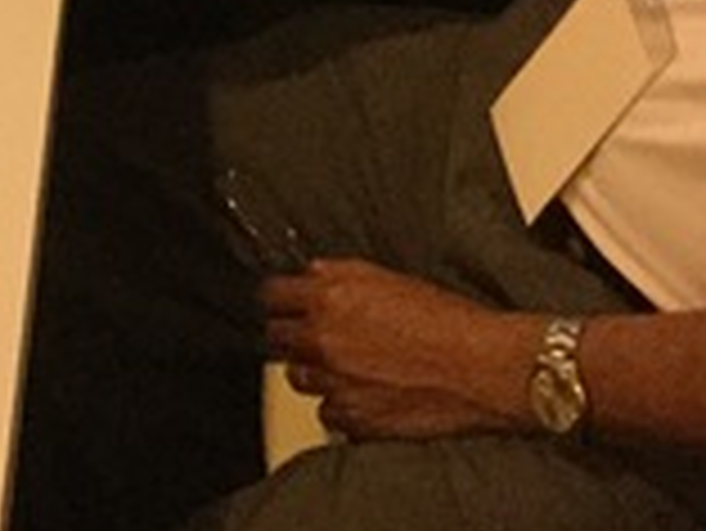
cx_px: -328
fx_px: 2817
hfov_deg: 13.5
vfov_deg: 9.8
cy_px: -605
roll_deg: +4.8
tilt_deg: -28.1
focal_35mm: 138
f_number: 2.4
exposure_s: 1/30
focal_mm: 3.3
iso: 250
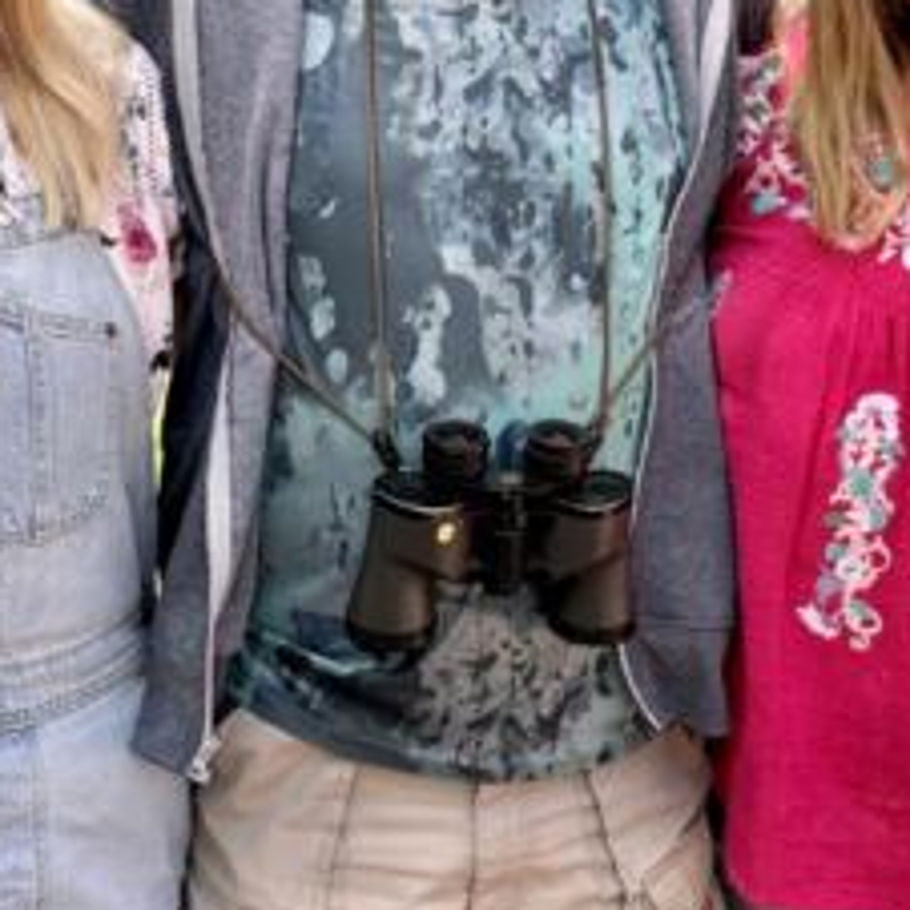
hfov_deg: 21.6
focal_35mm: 80
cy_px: 332
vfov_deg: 21.6
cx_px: 431
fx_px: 2379
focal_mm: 6.86
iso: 80
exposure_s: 1/1339
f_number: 1.78
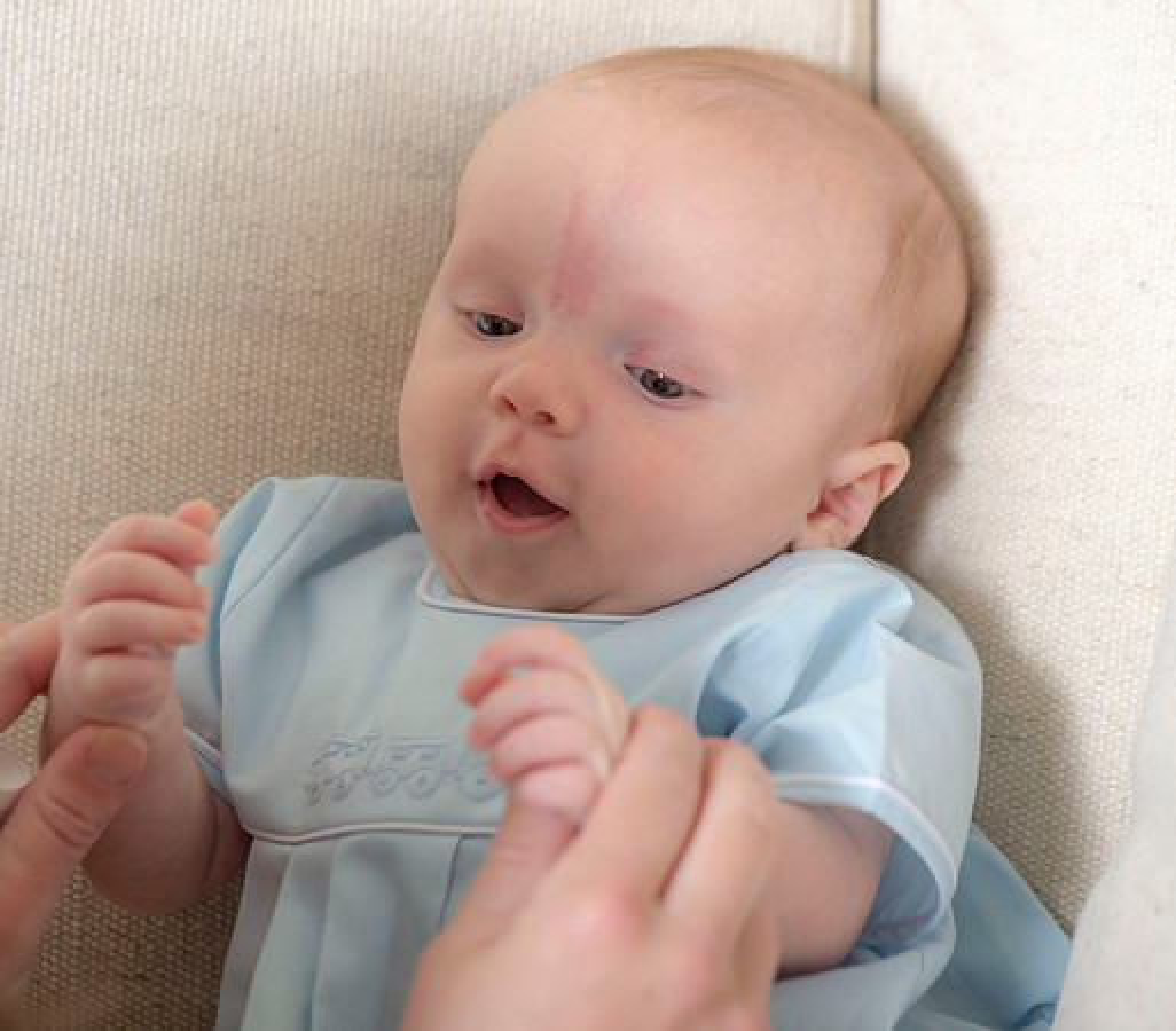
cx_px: 630
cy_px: 554
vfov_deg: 6.9
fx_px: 8565
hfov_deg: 7.9
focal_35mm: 237
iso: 250
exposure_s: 1/200
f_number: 4.5
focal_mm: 185
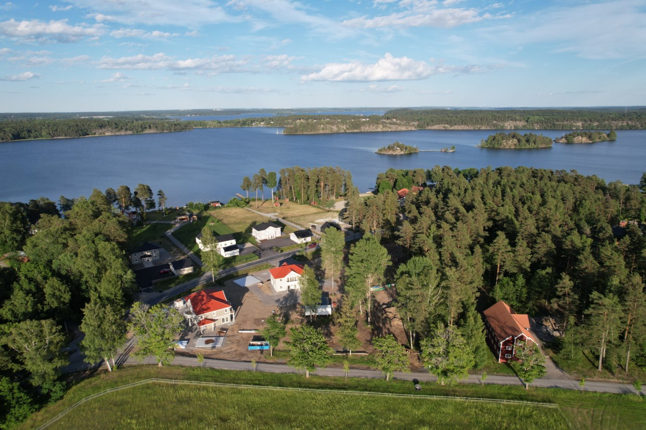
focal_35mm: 22
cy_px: 215
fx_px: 395
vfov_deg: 57.2
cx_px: 323
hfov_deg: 78.6
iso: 120
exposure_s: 1/1600
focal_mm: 8.38
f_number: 2.8
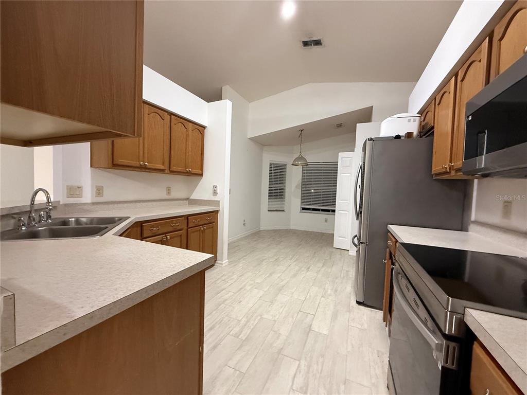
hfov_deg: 102.1
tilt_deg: -1.9
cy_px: 198
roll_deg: -2.9
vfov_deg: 85.7
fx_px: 213
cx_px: 264
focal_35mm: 14
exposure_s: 1/60
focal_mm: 2.22
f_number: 2.2
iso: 640
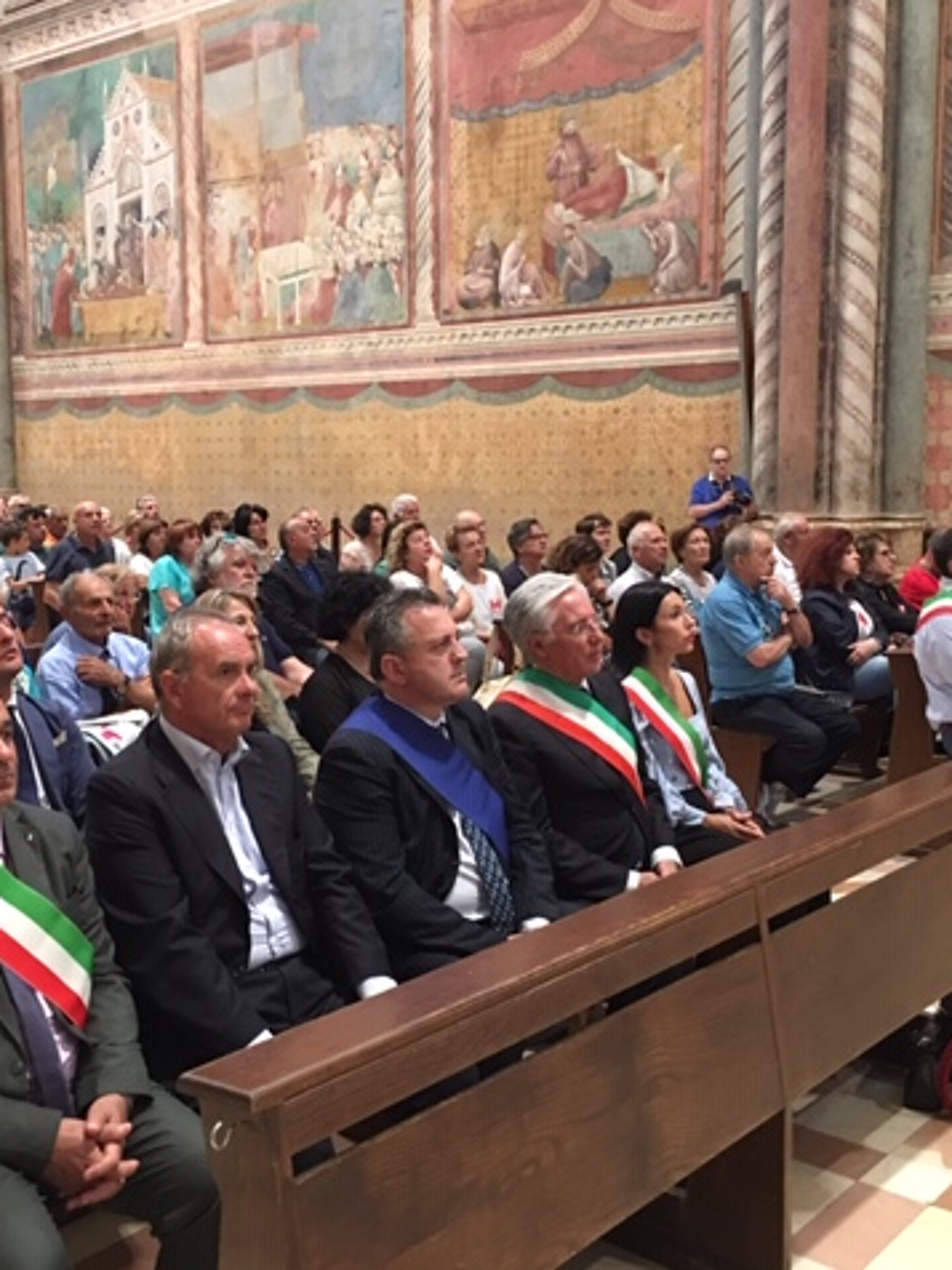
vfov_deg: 47.9
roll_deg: +0.6
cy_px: 632
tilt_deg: -6.2
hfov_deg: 36.8
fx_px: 1430
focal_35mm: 39
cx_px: 432
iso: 100
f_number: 2.2
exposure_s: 1/4
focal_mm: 4.15
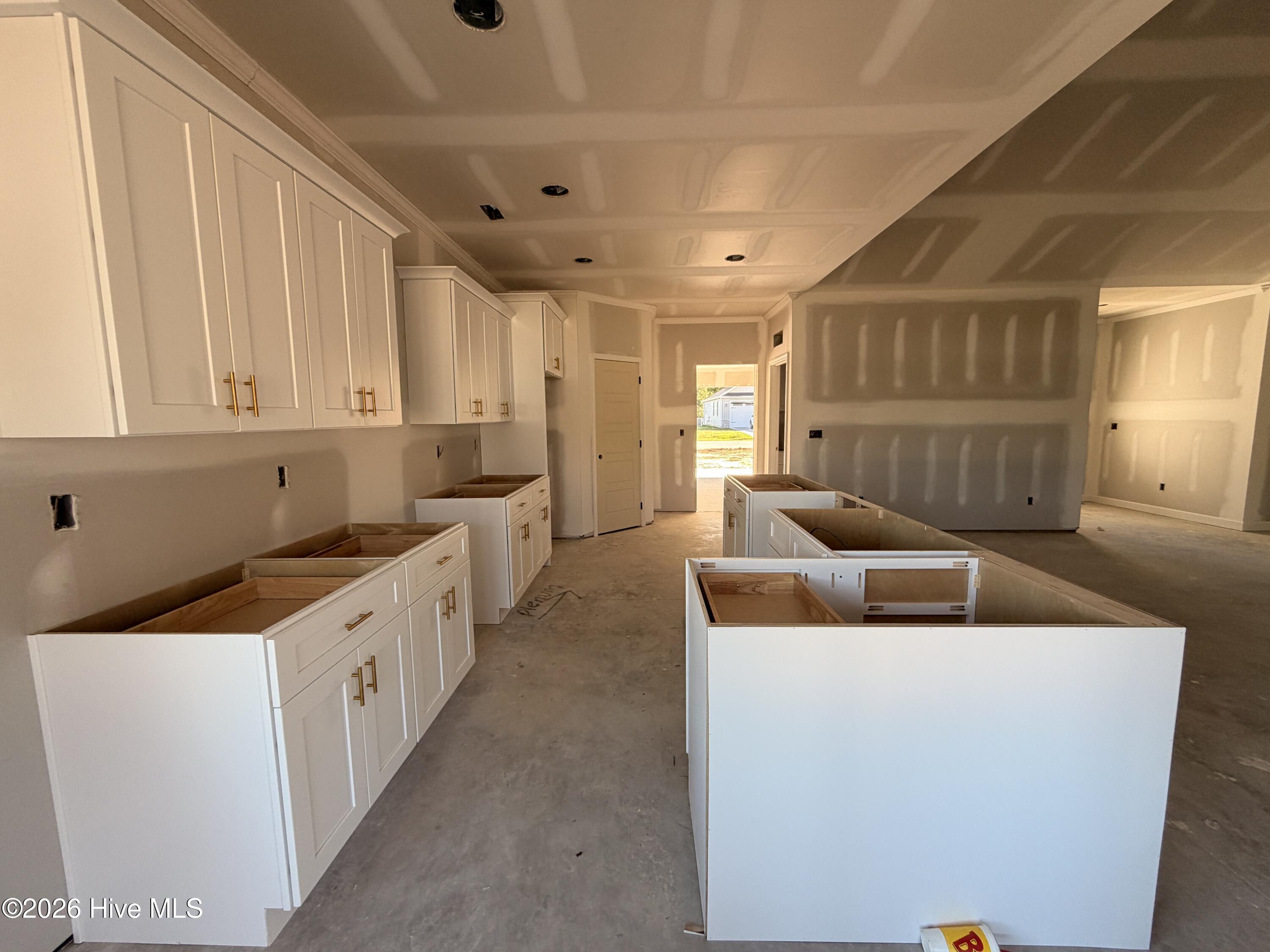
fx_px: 514
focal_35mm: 14
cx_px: 635
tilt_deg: -5.2
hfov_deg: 102.1
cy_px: 476
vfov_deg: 85.7
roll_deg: +0.6
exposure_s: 1/121
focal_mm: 2.22
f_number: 2.2
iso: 125
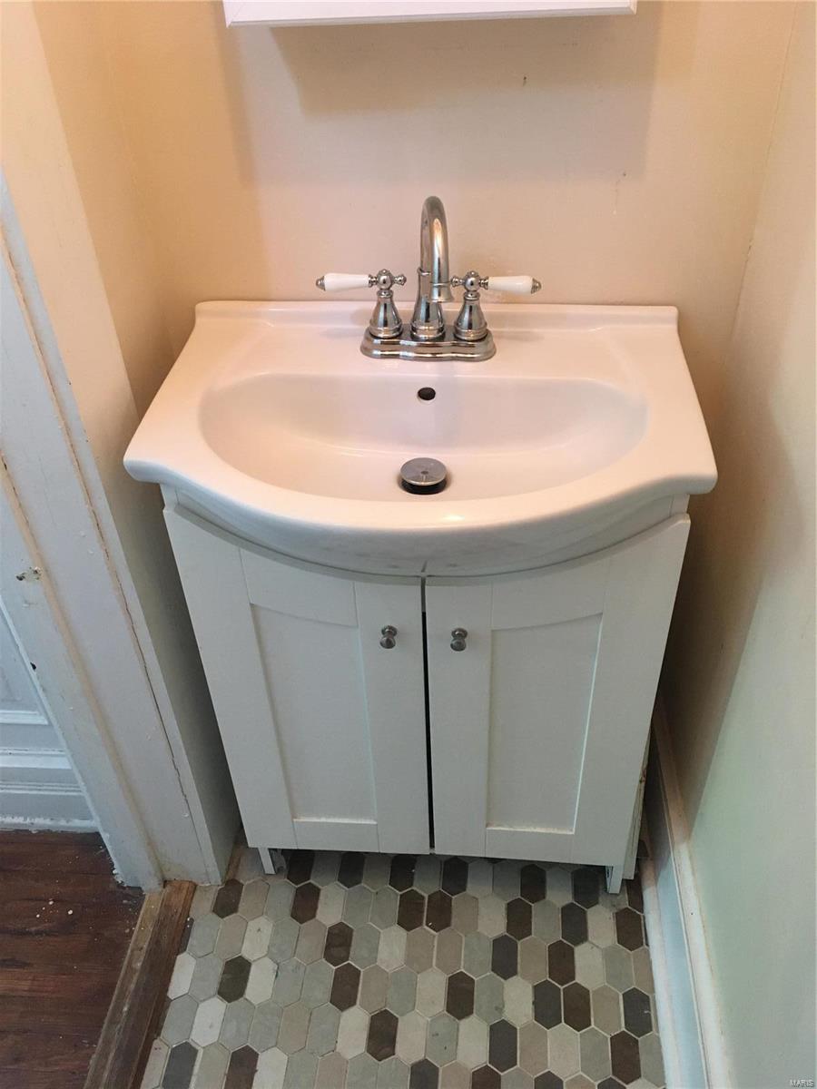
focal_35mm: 29
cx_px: 408
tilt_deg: -39.4
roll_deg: +1.7
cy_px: 544
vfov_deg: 61.7
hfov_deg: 48.2
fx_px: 913
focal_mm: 4.15
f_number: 2.2
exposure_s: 1/24
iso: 200
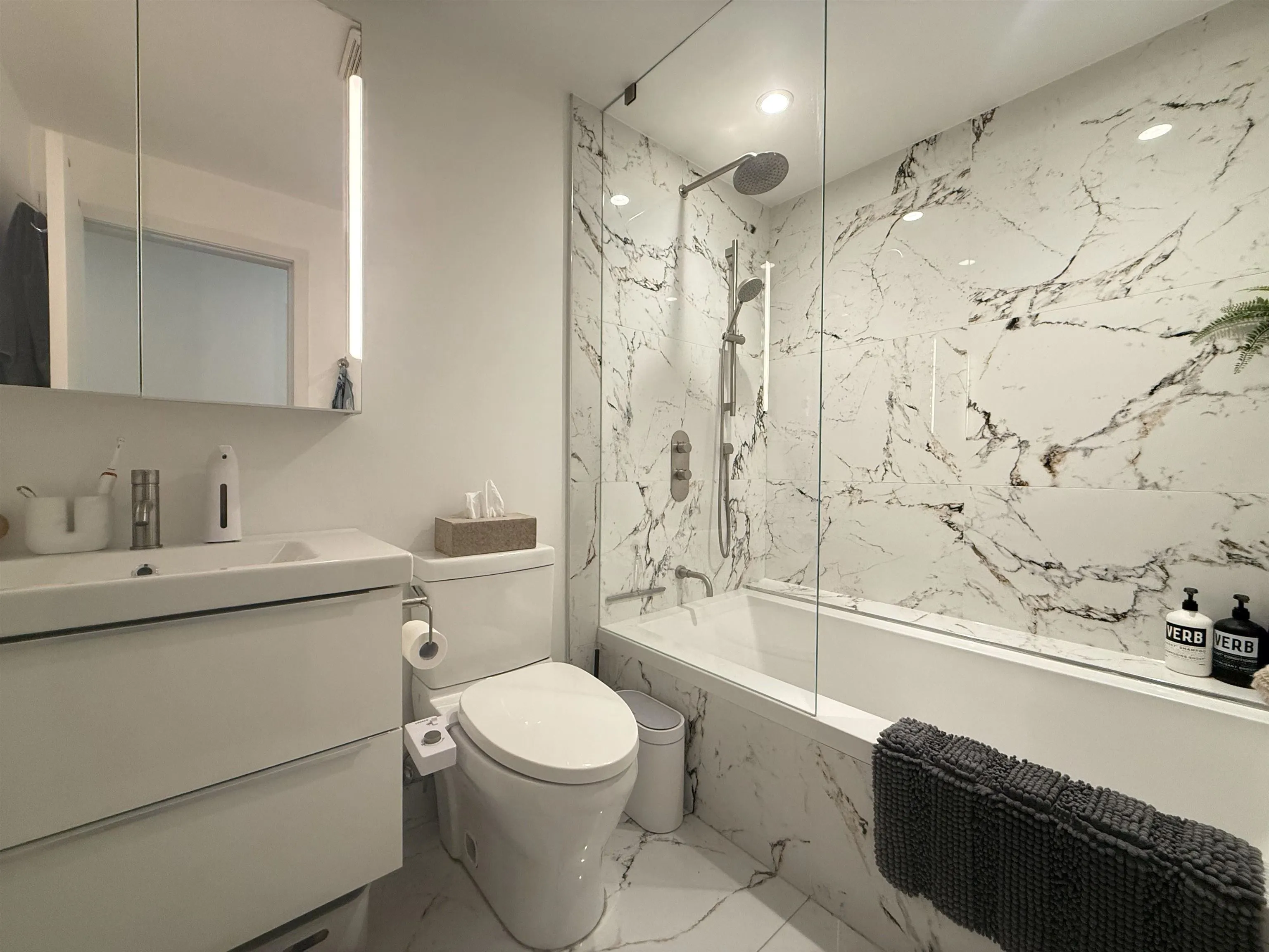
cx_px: 634
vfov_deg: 85.7
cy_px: 476
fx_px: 513
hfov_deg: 102.1
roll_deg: -0.8
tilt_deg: -1.1
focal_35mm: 14
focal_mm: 2.22
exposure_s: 1/60
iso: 250
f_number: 2.2
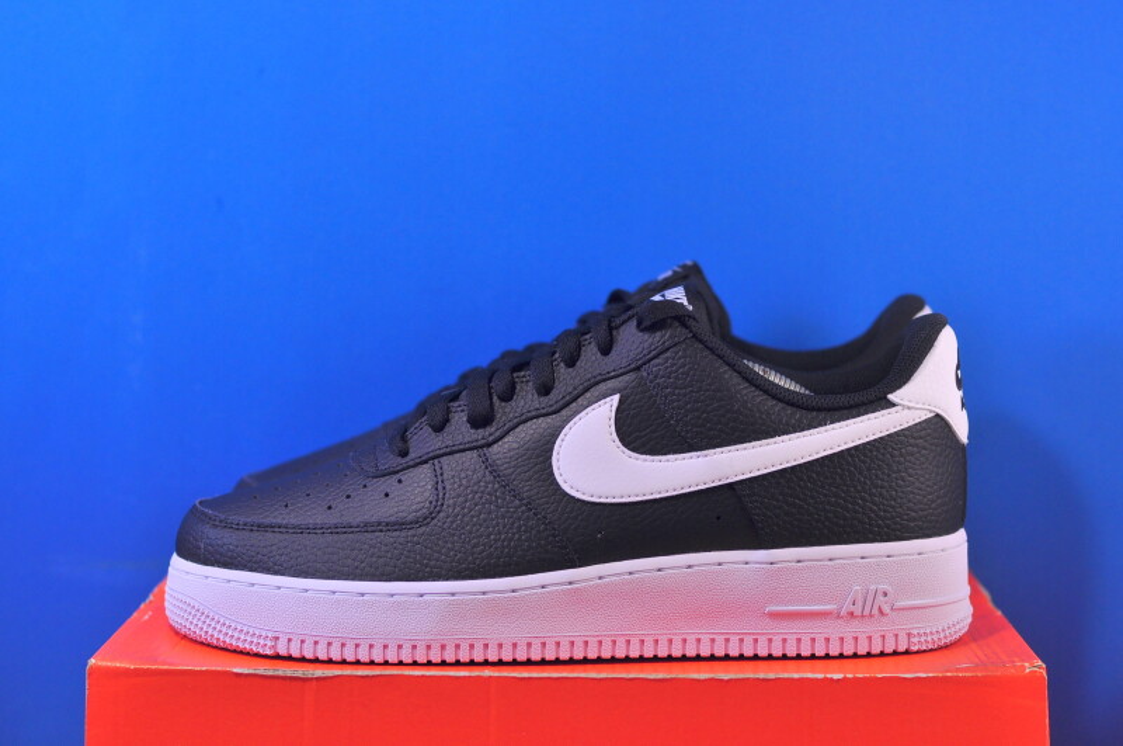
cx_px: 562
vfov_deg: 18.1
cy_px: 373
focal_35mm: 75
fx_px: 2336
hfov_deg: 27.0
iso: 250
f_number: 3.2
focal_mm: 50
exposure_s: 1/250
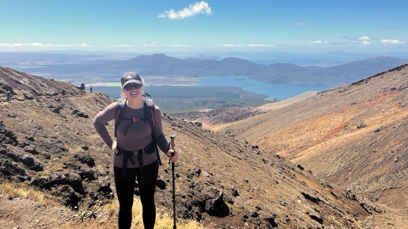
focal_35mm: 29
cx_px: 201
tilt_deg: -7.0
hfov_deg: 66.1
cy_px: 83
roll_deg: +0.0
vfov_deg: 39.8
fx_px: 314
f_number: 1.6
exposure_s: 1/4149
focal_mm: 5.1
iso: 50
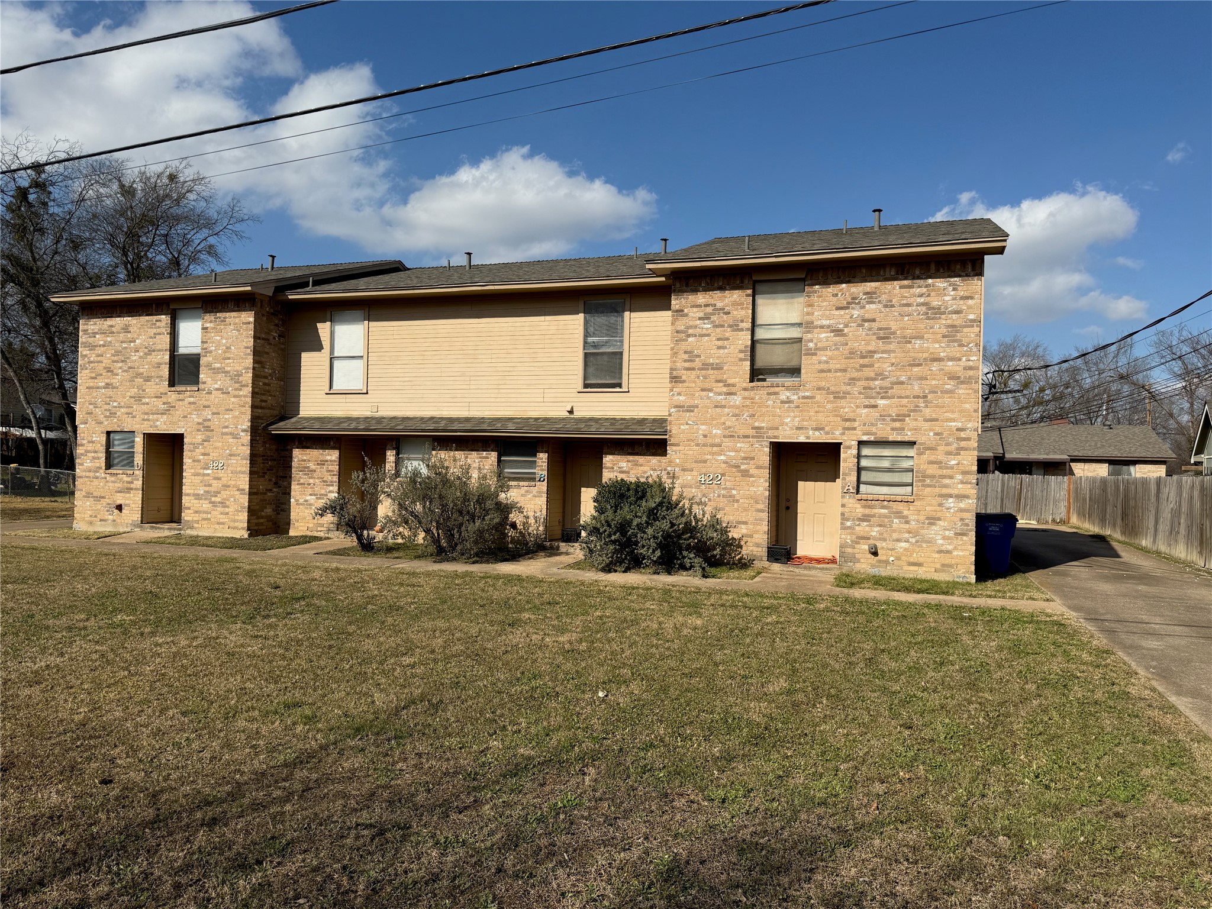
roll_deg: -1.3
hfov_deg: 71.6
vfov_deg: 56.8
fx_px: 840
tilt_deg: +1.3
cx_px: 606
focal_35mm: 24
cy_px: 454
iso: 80
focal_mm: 6.76
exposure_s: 1/7353
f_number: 1.78
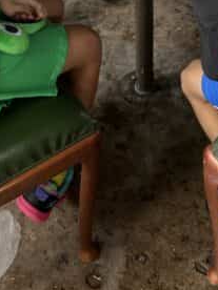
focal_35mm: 89
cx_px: 116
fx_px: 747
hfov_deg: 16.6
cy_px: -120
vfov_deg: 19.7
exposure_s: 1/121
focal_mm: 6.86
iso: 64
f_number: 1.78
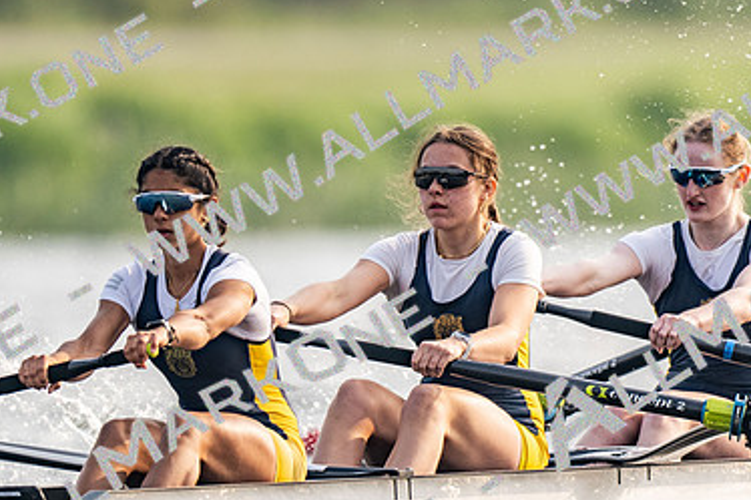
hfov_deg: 1.5
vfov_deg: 1.0
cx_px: 373
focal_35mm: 1396
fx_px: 29108
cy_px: 282
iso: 320
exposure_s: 1/2500
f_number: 4
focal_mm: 600
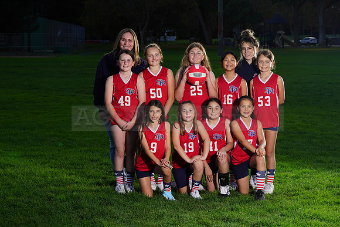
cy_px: 114
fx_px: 945
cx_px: 170
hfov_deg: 20.4
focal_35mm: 100
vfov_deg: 13.7
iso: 200
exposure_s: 1/250
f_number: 10
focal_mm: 100
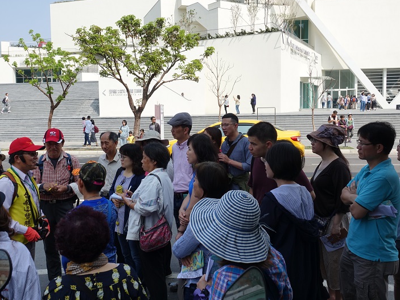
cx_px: 181
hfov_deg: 52.6
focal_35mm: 35
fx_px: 404
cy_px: 149
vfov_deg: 40.7
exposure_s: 1/640
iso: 100
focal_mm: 11.77
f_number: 4
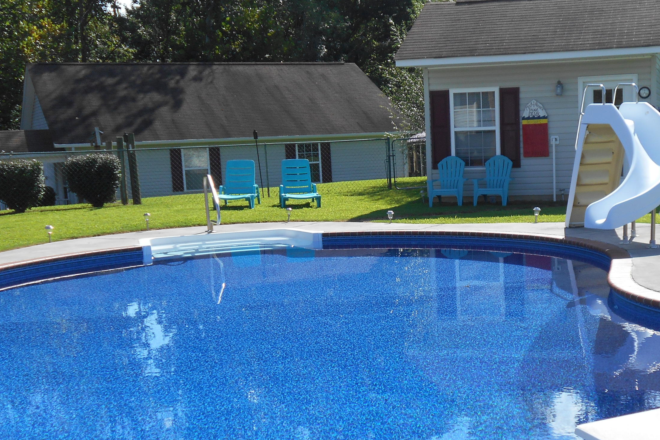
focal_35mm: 55
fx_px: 1008
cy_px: 289
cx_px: 425
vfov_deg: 24.5
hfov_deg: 36.0
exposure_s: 1/640
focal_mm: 6.7
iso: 80
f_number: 3.9
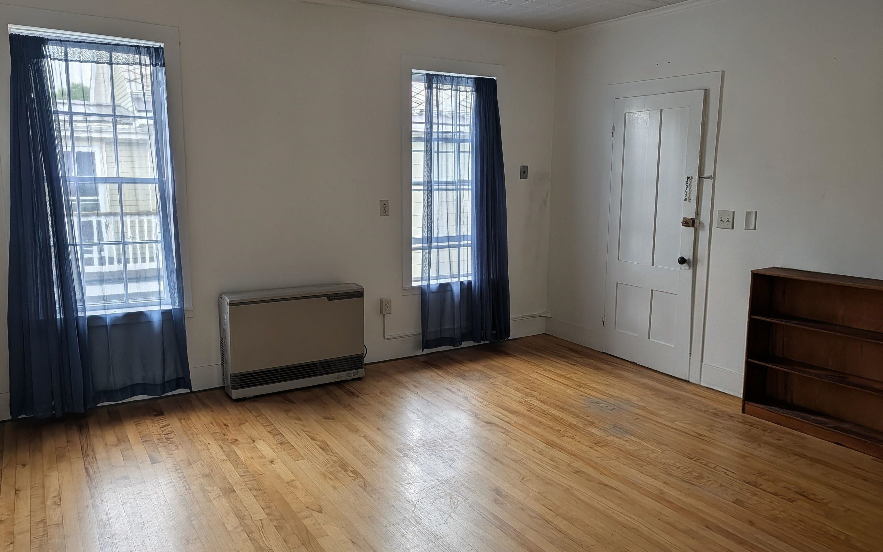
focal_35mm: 26
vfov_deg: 47.6
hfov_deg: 70.4
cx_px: 434
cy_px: 268
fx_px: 626
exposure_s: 1/51.6
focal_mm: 6.9
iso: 23
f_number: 1.68
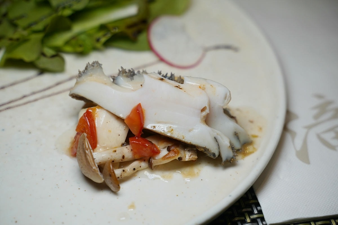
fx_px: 704
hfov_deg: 27.0
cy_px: 112
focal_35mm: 75
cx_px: 169
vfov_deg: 18.2
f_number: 4.5
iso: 100
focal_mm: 75
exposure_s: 1/100
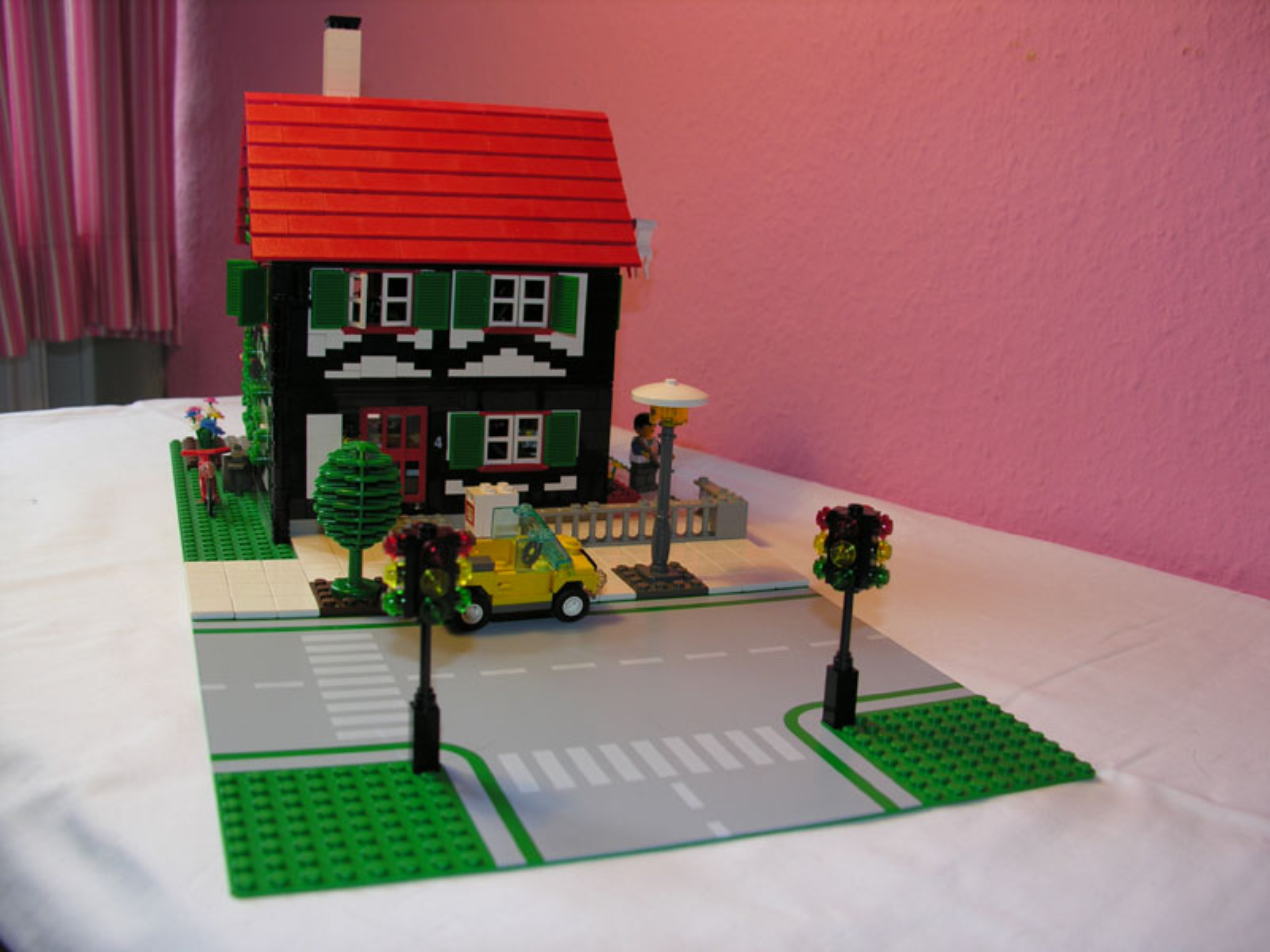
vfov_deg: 40.7
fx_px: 1284
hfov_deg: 52.6
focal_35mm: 35
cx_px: 635
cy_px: 476
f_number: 2.8
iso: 50
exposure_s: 1/30
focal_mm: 8.9
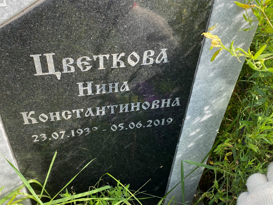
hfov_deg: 56.4
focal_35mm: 32
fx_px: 252
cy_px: 108
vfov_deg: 44.2
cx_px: 111
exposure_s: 1/337
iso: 32
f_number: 1.8
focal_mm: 4.25
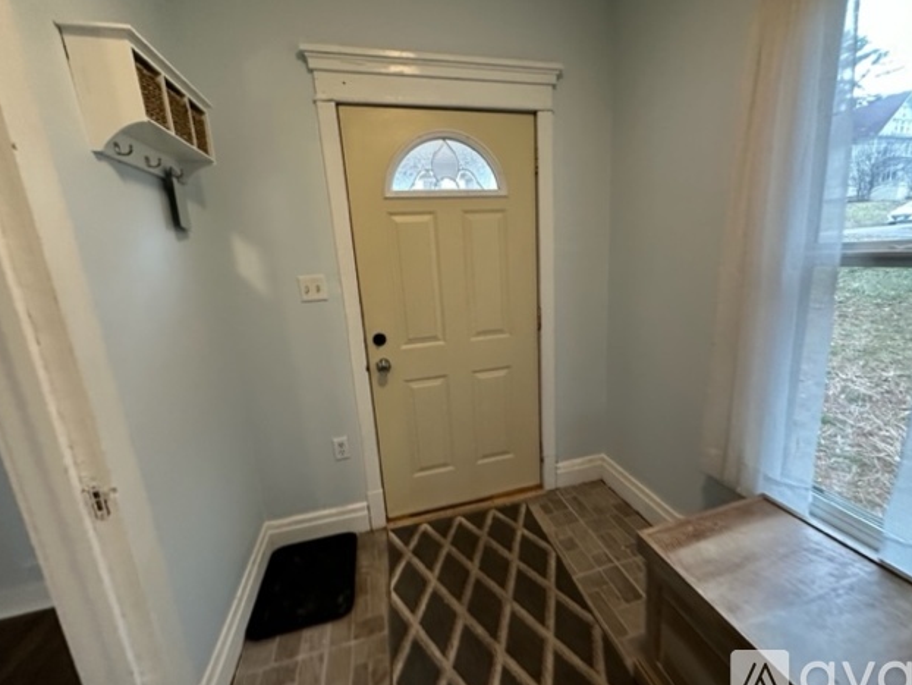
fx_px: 395
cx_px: 479
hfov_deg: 98.1
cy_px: 342
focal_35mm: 15
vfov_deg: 81.8
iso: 200
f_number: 2.2
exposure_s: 1/60
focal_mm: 2.22
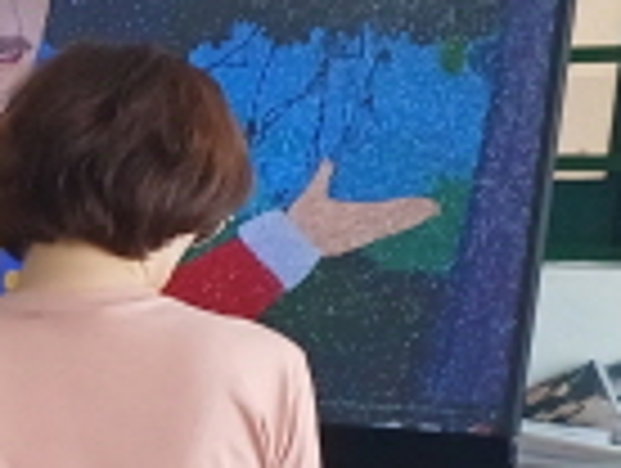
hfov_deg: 10.1
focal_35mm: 158
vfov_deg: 9.0
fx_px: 2839
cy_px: 855
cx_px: -1080
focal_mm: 5.06
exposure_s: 1/60
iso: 125
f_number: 1.8
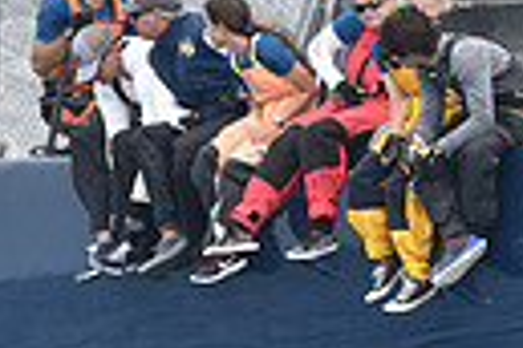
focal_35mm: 809
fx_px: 11752
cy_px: 115
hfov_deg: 2.5
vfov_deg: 1.7
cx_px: 705
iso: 250
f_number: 6.3
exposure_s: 1/800
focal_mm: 180
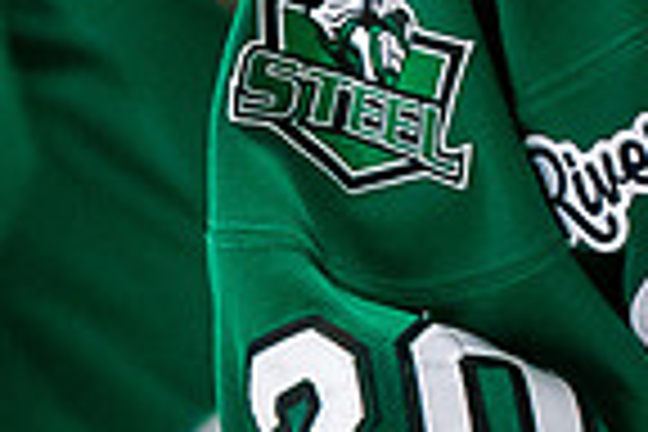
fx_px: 35799
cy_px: -253
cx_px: 926
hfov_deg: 1.0
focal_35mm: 1989
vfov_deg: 0.7
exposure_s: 1/800
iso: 1600
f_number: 2.8
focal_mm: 200
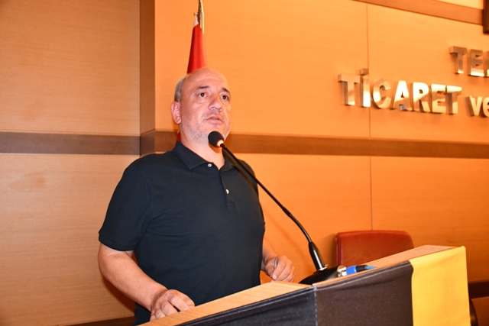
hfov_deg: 55.8
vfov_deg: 38.9
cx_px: 244
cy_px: 163
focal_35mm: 34
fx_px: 462
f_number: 3.8
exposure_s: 1/60
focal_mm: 23
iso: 5600
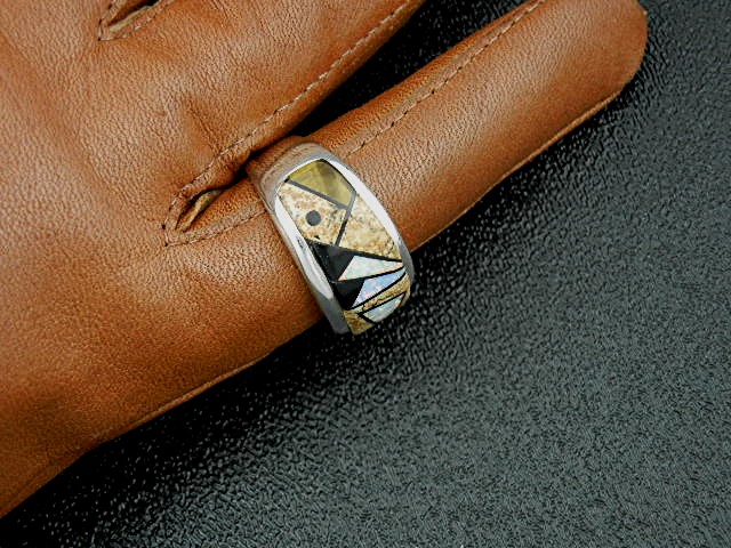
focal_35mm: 102
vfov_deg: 14.5
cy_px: 274
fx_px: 2154
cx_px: 366
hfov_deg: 19.3
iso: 200
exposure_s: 1/2.2
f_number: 4.5
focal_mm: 18.3
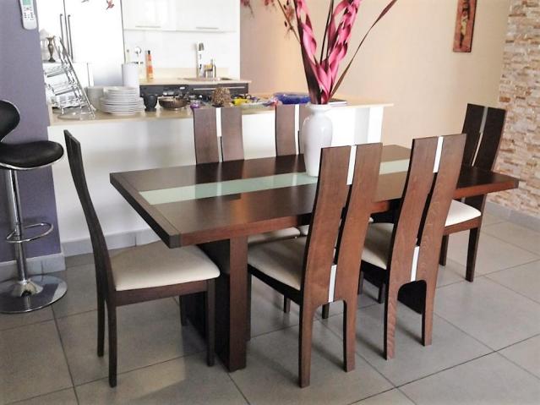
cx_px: 270
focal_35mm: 33
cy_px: 202
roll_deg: +1.0
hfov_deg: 55.4
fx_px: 515
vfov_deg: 42.9
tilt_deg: -19.3
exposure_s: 1/20
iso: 100
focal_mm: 4.12
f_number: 2.4
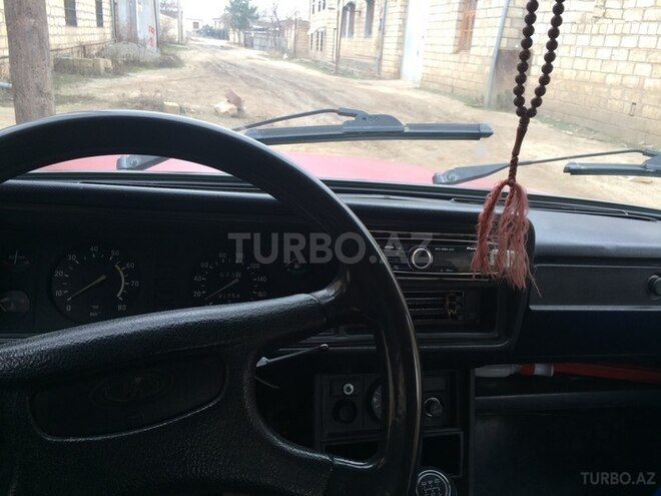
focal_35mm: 29
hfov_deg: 61.7
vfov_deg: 48.2
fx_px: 554
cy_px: 248
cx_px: 330
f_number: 2.2
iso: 40
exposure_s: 1/50
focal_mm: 4.15
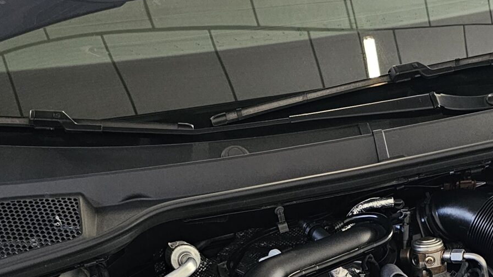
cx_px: 352
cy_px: 421
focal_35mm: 72
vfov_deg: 15.4
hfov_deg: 29.0
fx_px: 941
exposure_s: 1/60
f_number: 1.7
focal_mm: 6.3
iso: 800
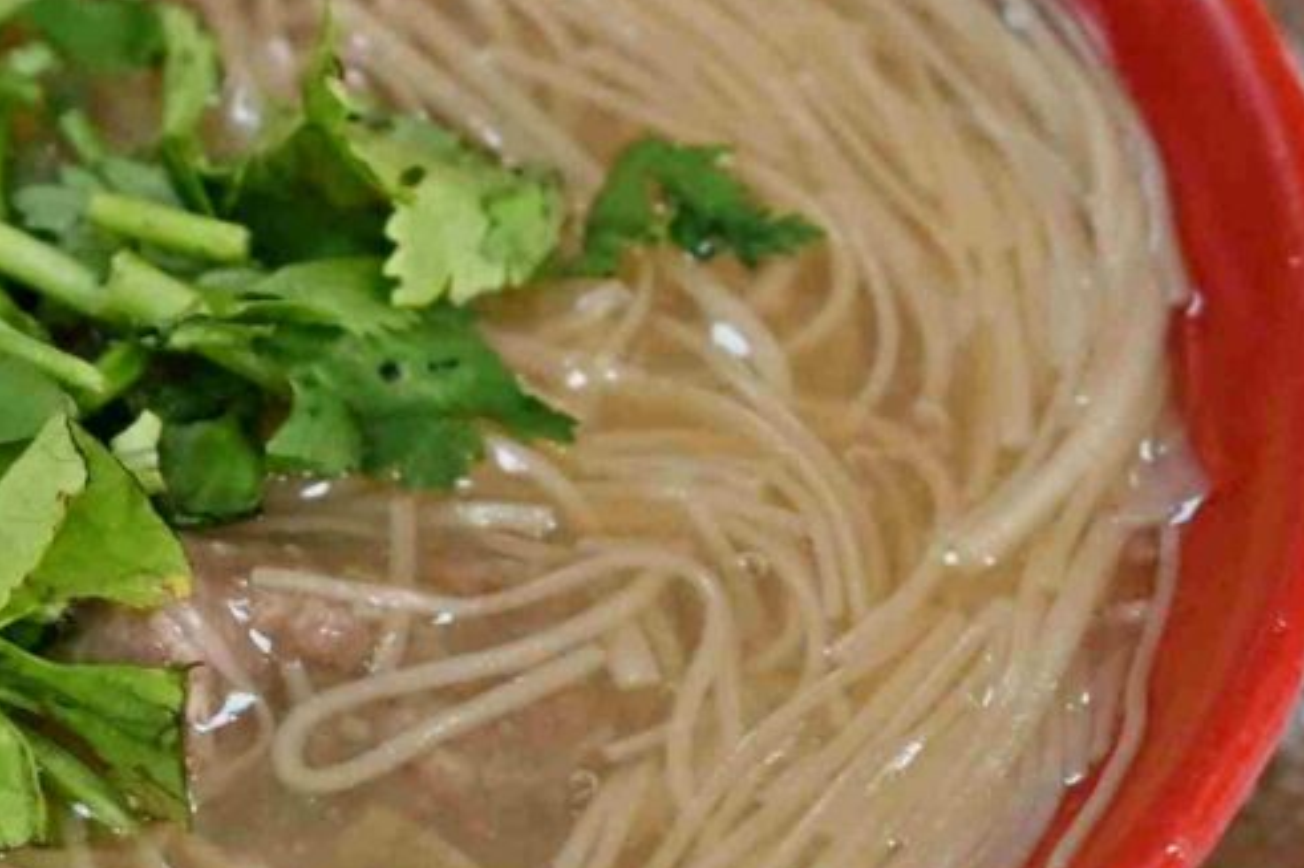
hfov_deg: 5.3
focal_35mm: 391
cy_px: -737
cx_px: 35
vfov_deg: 3.5
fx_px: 14157
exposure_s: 1/200
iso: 320
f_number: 3.2
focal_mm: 50
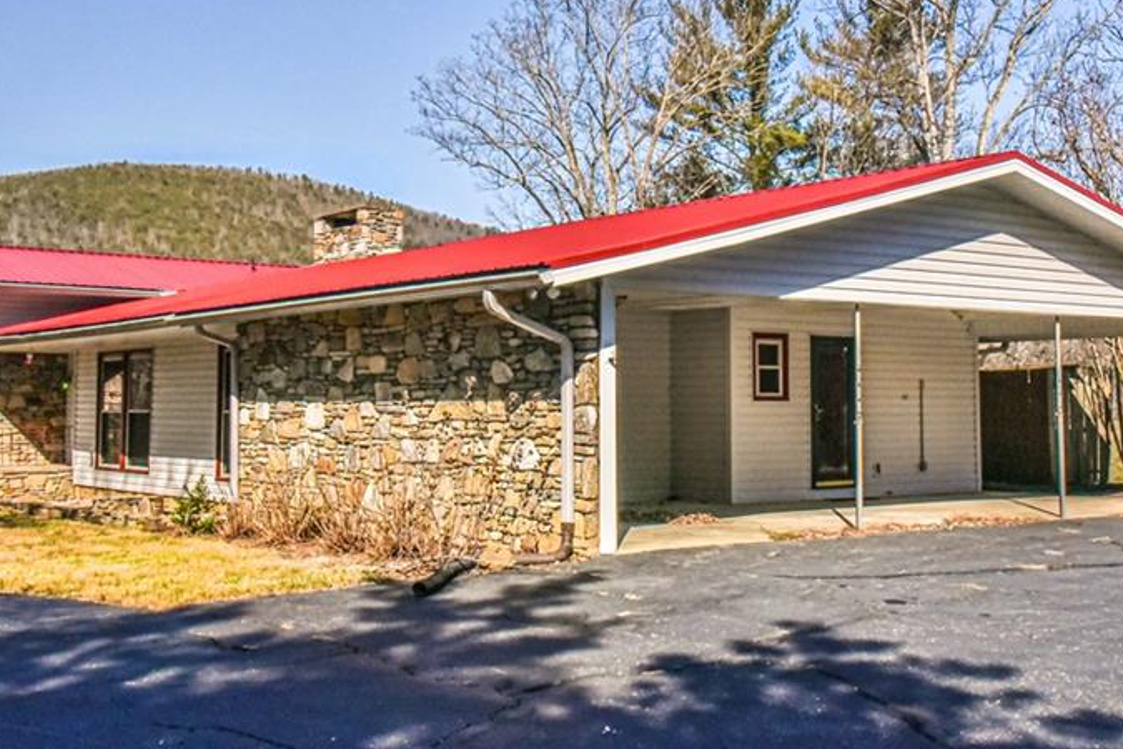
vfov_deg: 28.5
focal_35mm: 47
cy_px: 252
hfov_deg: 41.9
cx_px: 547
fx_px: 1466
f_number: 22
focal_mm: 31
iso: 4000
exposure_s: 1/1250
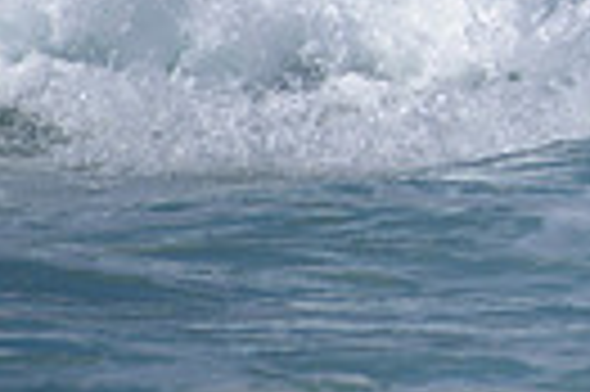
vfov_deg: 0.6
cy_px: -164
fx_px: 36256
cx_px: 1049
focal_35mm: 2215
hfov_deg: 0.9
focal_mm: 500
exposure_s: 1/2000
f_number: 5.6
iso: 125
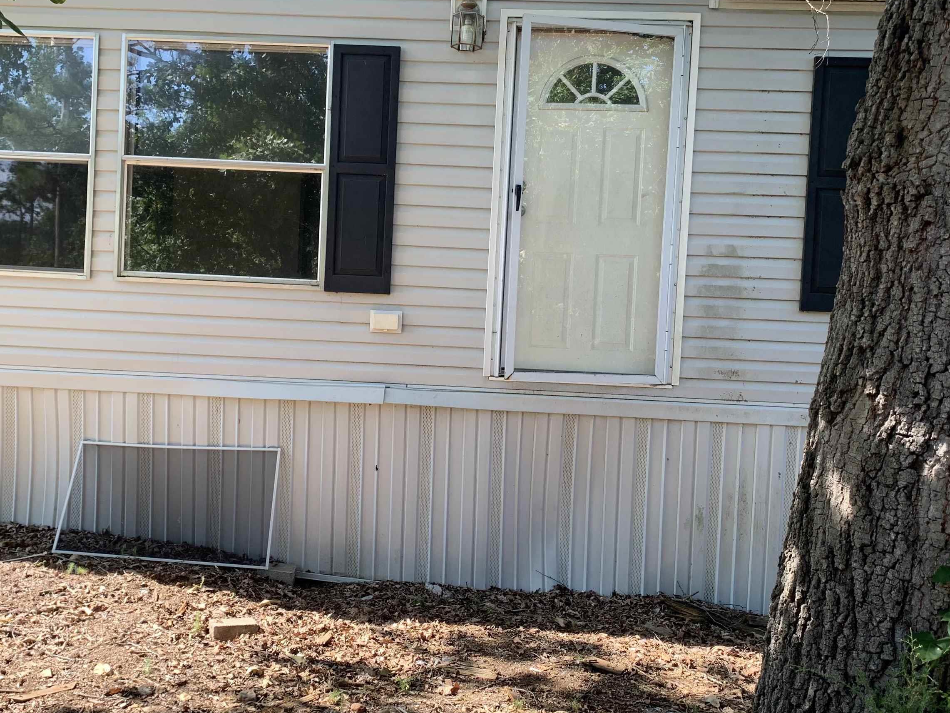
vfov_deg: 40.7
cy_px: 328
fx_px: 961
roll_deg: -2.1
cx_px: 440
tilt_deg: -2.0
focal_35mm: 35
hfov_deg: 52.6
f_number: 1.8
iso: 25
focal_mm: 4.25
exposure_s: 1/167
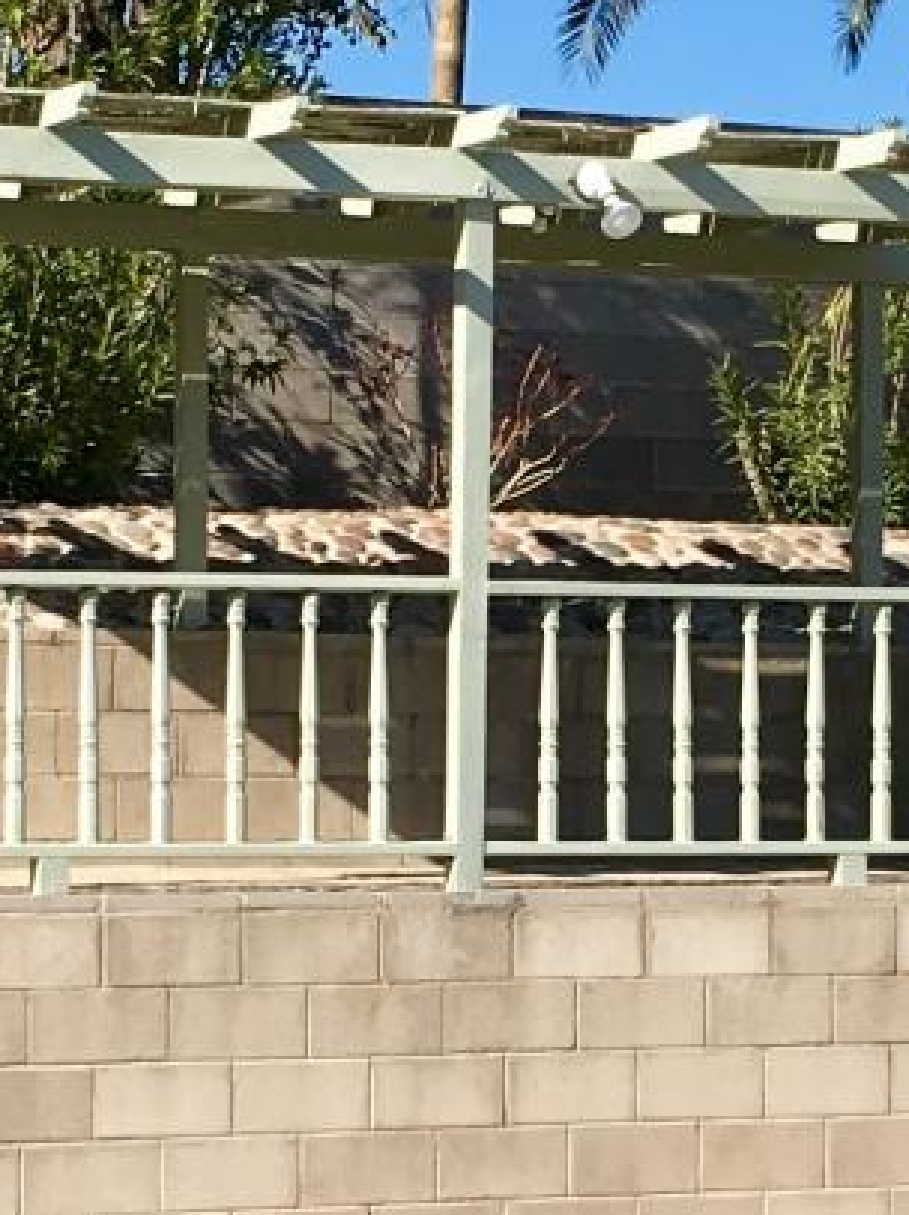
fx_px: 5012
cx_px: 556
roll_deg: +0.0
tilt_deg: +0.3
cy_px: 829
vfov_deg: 13.8
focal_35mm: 143
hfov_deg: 10.4
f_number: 2.2
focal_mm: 4.15
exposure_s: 1/1425
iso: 25
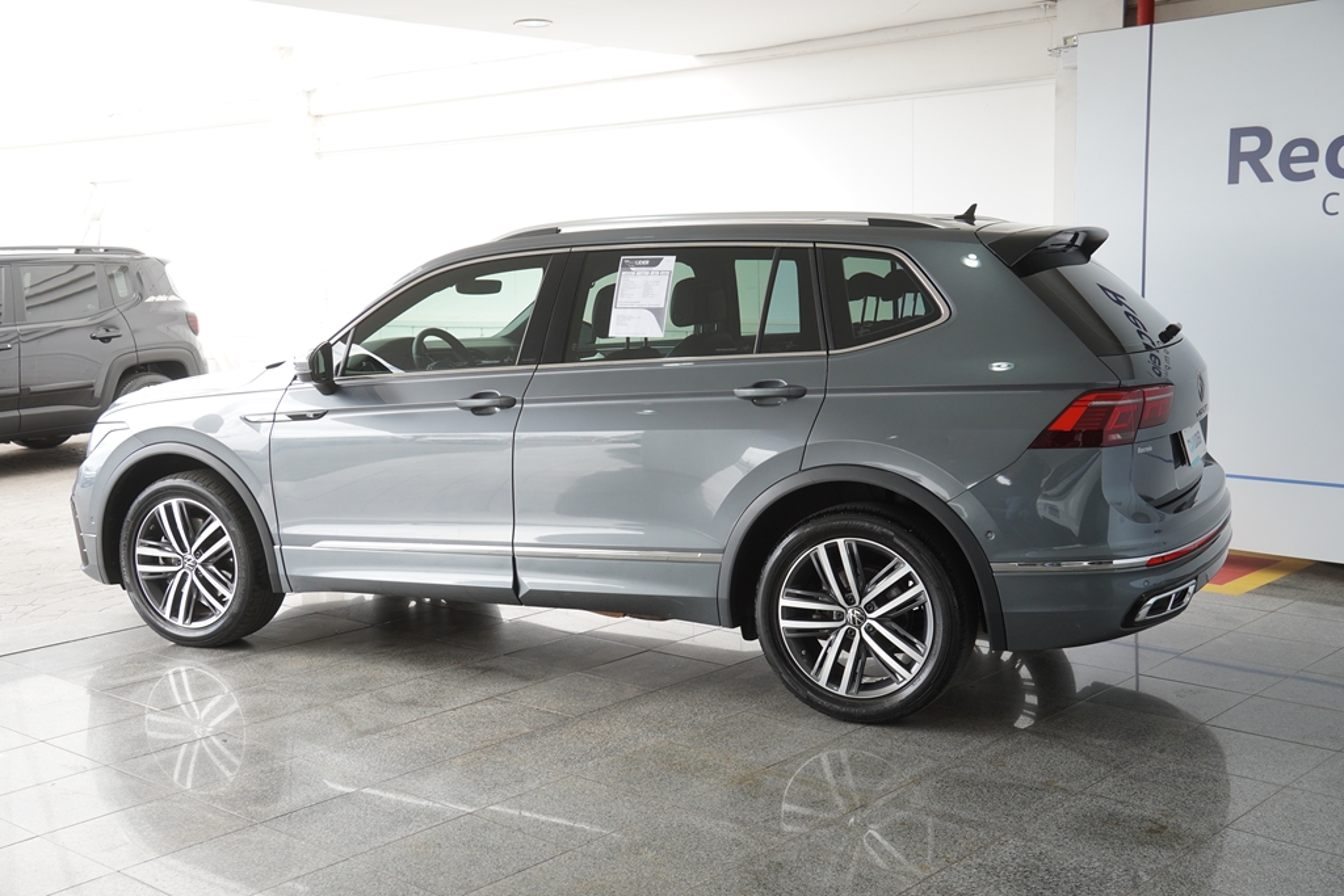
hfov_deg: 47.9
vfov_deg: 33.0
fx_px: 1512
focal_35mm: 40
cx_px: 672
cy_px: 448
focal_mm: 27
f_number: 4.5
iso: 200
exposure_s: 1/125
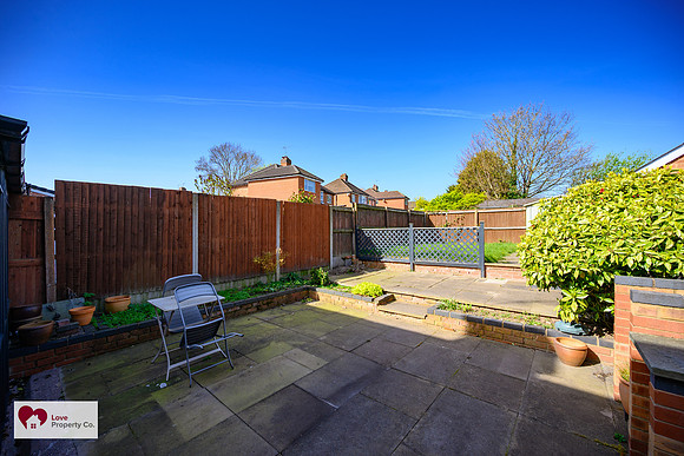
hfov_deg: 104.2
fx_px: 266
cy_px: 228
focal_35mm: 14
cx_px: 342
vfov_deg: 81.2
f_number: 5
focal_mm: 14
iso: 100
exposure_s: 1/320
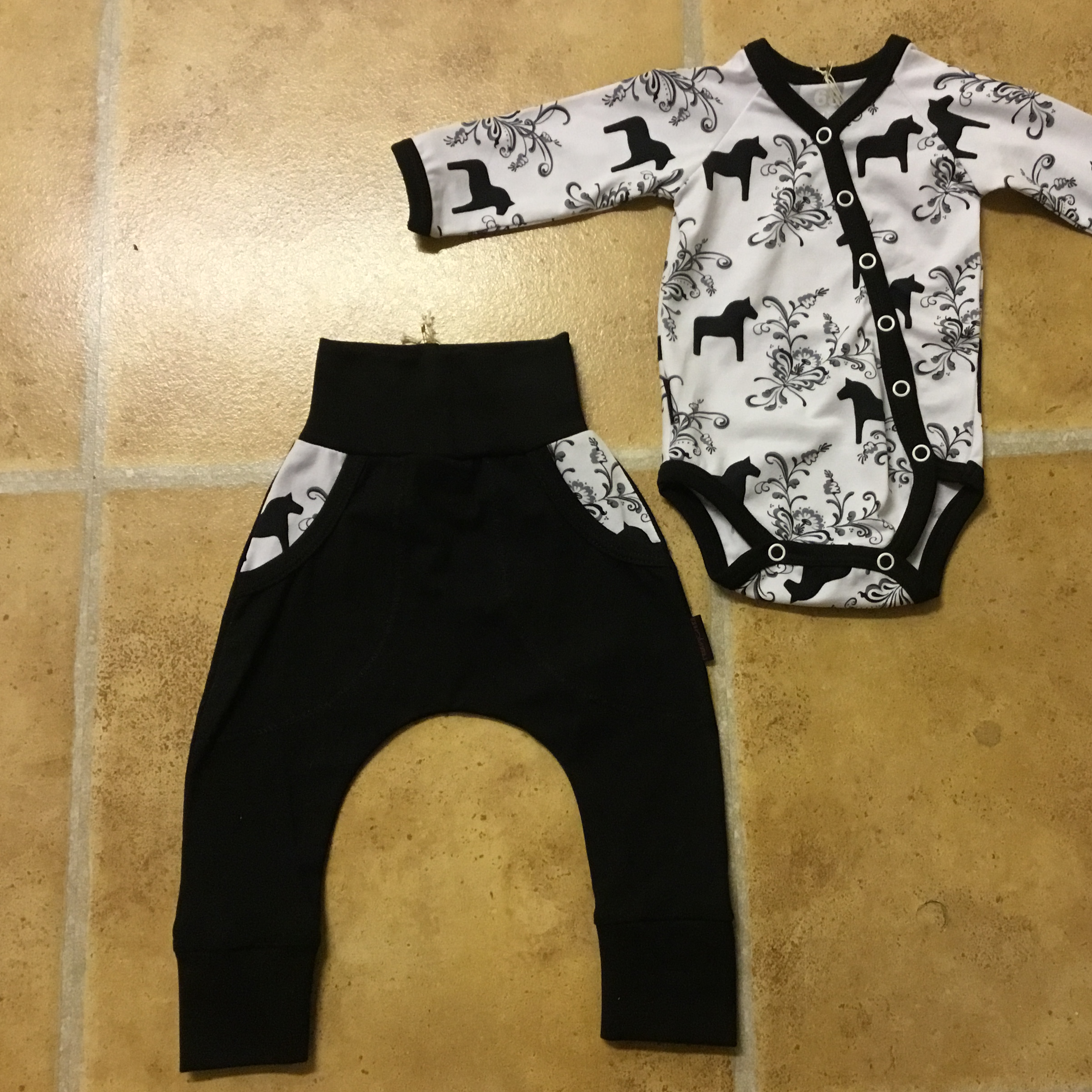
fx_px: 1321
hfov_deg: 44.7
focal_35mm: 37
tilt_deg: -79.5
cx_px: 653
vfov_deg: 44.9
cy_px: 543
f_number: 2.4
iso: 200
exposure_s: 1/33
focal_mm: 3.3
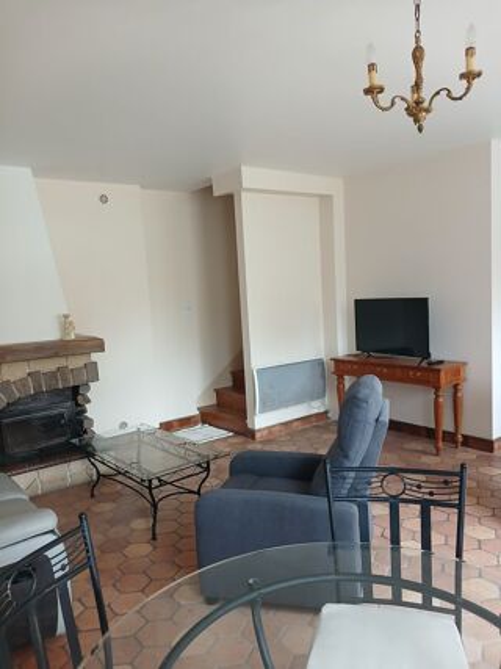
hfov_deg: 51.3
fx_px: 521
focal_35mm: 27
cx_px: 250
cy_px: 334
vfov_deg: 65.3
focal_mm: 3.98
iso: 320
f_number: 1.8
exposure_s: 1/50
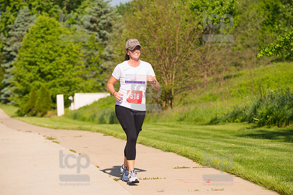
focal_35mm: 145
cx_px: 146
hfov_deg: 14.2
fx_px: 1180
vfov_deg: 9.5
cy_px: 98
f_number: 5.6
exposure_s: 1/2000
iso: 400
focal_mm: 145
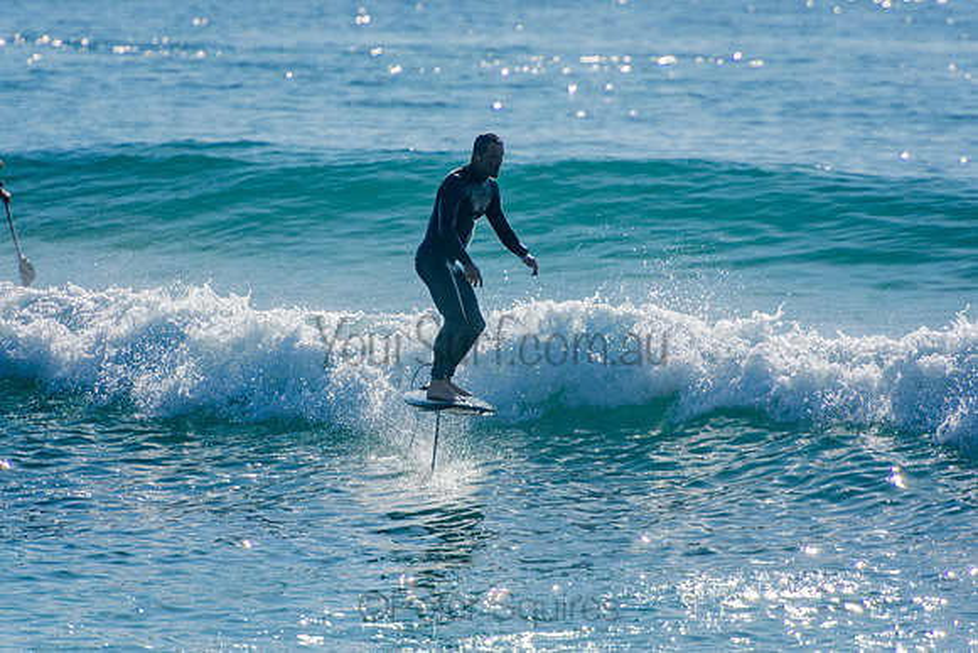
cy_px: 326
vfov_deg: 2.3
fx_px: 16303
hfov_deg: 3.4
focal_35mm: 600
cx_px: 489
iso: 220
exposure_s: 1/1600
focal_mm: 400
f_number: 5.6
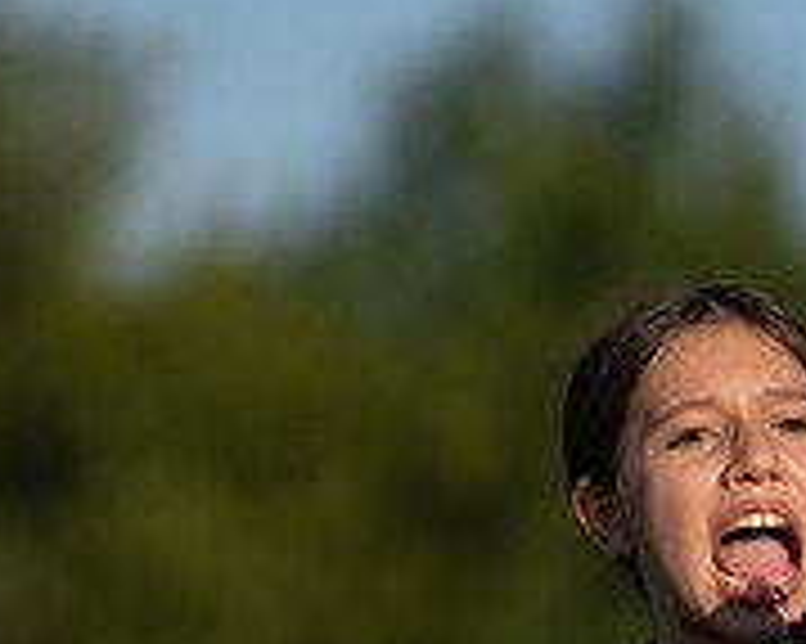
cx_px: 632
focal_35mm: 819
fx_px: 19526
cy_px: 833
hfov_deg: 2.4
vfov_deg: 1.9
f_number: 2.8
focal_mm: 200
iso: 100
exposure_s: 1/2000
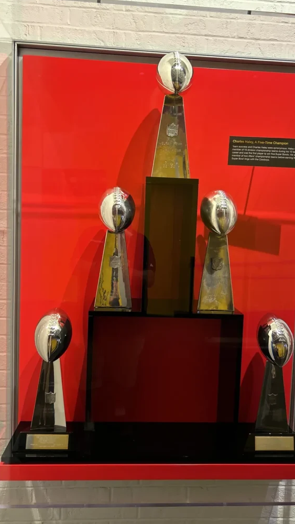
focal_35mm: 29
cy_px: 257
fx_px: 403
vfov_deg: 66.0
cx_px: 154
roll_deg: -1.7
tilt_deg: -4.2
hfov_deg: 40.2
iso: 200
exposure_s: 1/60
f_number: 1.5
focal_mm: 5.7
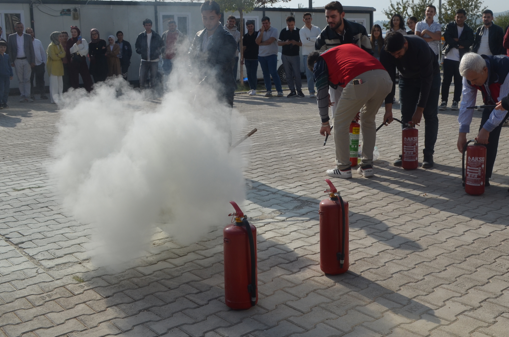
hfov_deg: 43.9
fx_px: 621
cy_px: 128
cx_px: 344
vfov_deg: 30.3
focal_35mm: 44
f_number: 10
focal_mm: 20
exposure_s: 1/400
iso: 200
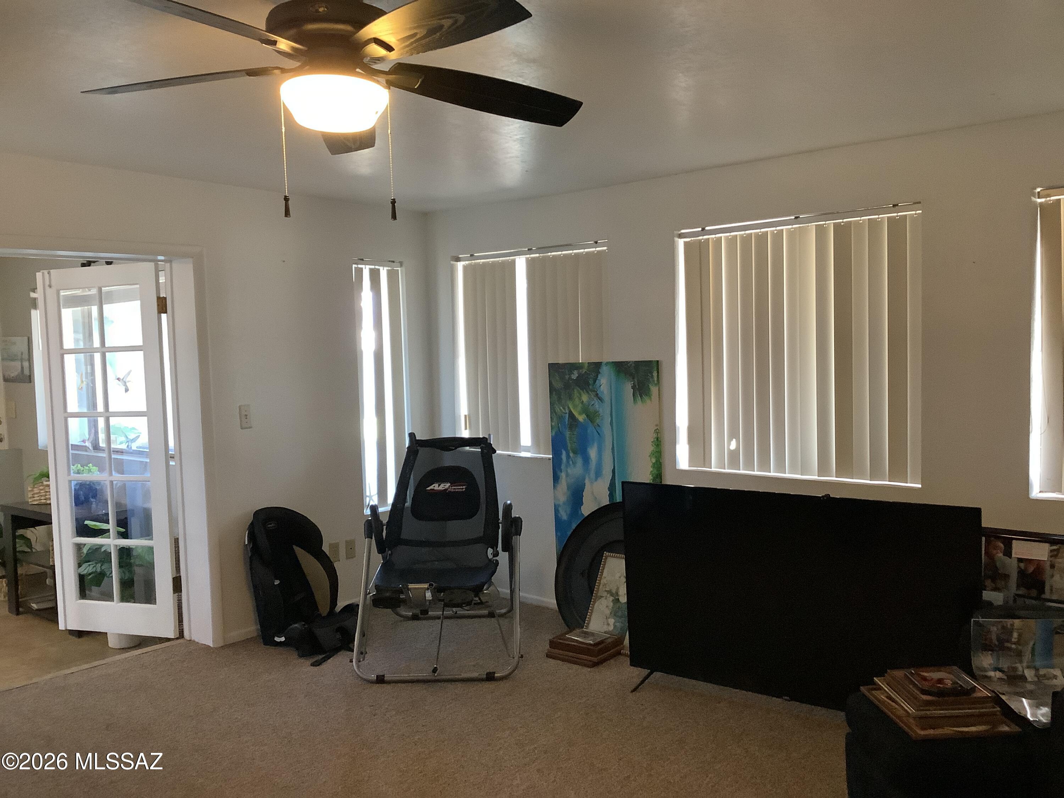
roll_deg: +2.2
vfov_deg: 45.4
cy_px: 399
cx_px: 532
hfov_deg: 58.4
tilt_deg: -4.7
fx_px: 953
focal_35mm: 31
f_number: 2.4
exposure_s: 1/40
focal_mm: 3.3
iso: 400
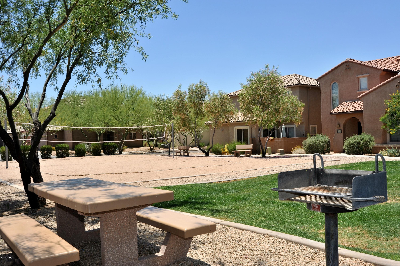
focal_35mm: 35
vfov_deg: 37.8
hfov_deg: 54.5
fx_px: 389
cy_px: 133
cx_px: 200
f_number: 14
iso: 320
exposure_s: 1/320
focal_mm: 35
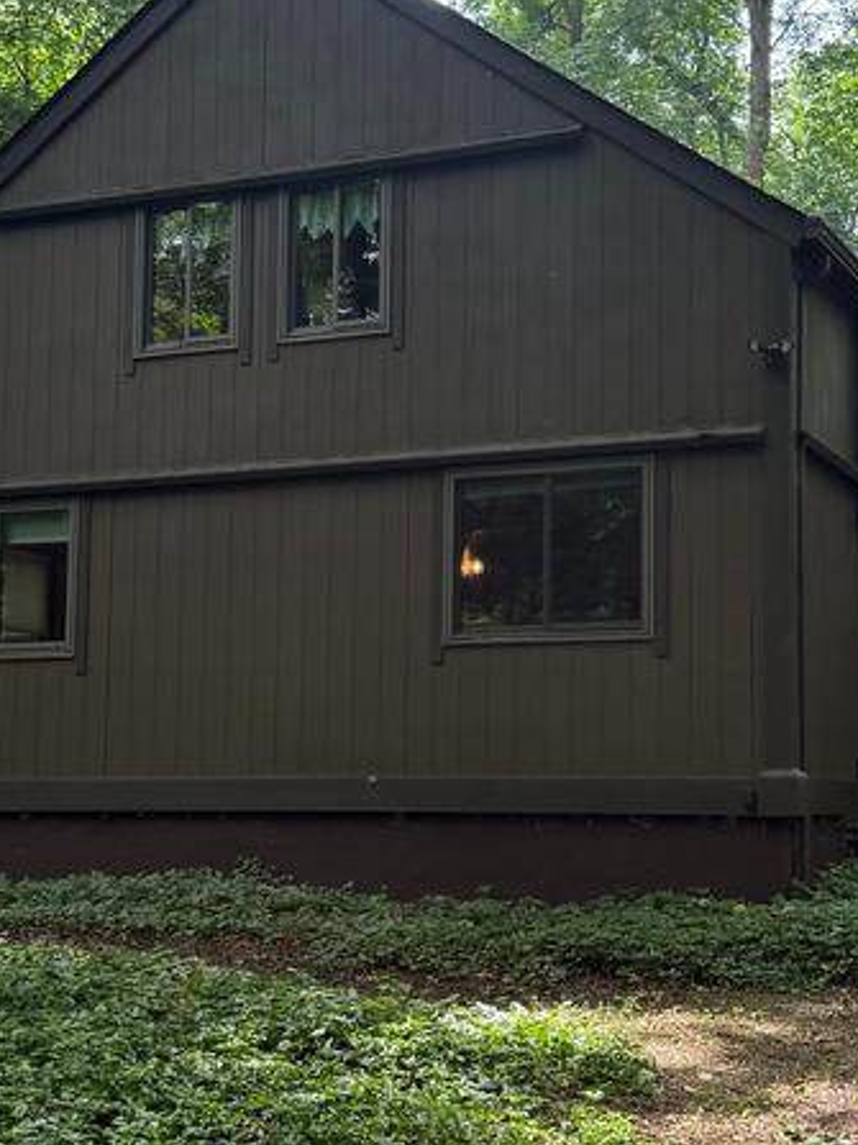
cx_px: 494
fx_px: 1918
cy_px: 584
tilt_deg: +7.3
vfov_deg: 33.2
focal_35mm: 58
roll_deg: -1.3
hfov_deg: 25.2
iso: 100
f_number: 1.78
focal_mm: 6.76
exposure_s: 1/313
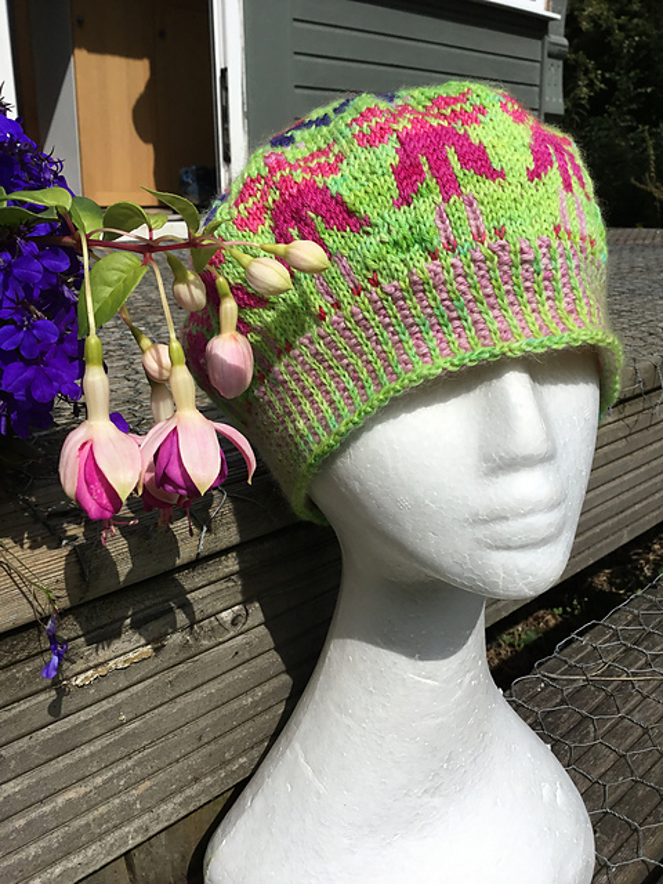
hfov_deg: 45.4
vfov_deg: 58.4
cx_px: 332
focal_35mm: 31
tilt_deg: -16.1
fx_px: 792
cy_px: 442
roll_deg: +1.4
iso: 25
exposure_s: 1/3546
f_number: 2.4
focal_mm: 3.3
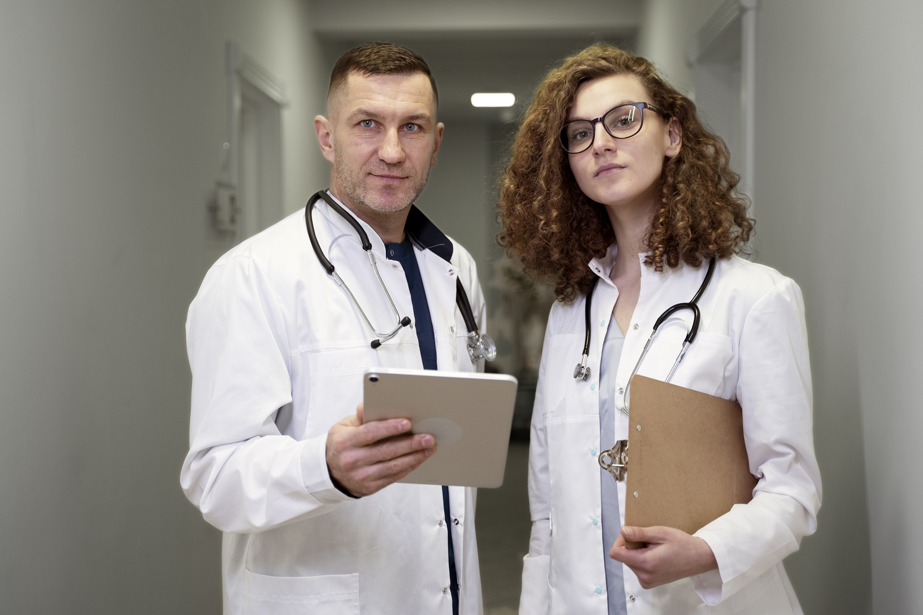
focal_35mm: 53
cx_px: 462
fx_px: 1359
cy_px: 308
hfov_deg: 37.5
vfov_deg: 25.5
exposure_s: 1/160
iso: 640
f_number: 2.8
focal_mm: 53
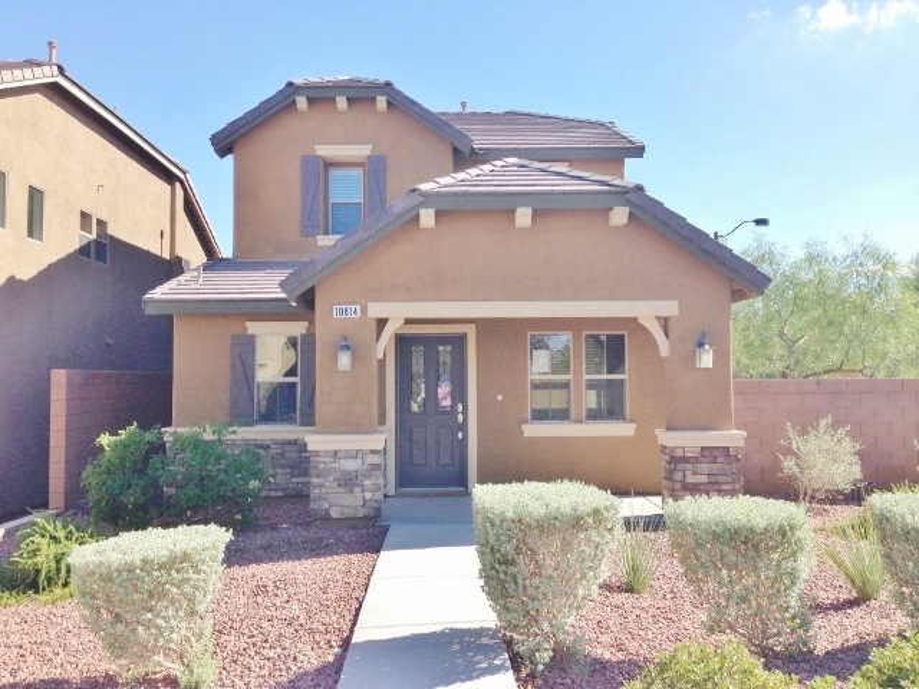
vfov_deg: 42.9
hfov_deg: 55.4
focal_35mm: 33
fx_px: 876
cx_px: 460
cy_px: 344
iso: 50
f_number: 2.4
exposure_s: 1/874
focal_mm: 4.13
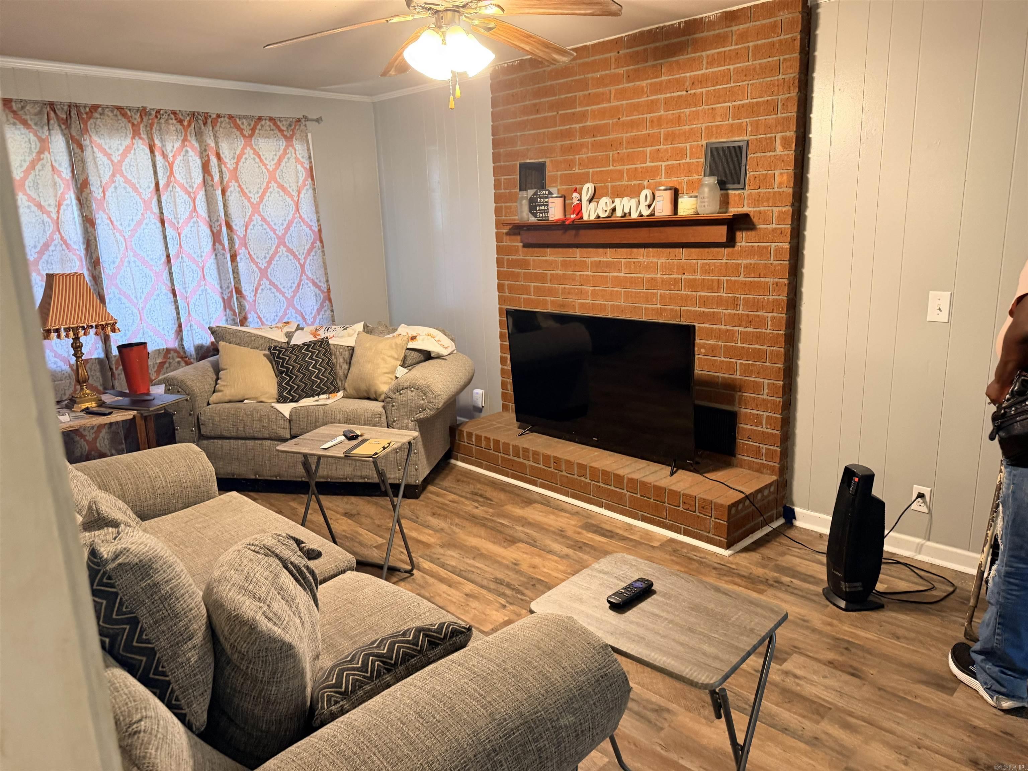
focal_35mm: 24
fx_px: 713
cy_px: 386
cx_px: 514
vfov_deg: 56.8
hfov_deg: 71.6
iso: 320
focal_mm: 6.76
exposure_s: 1/60
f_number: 1.78
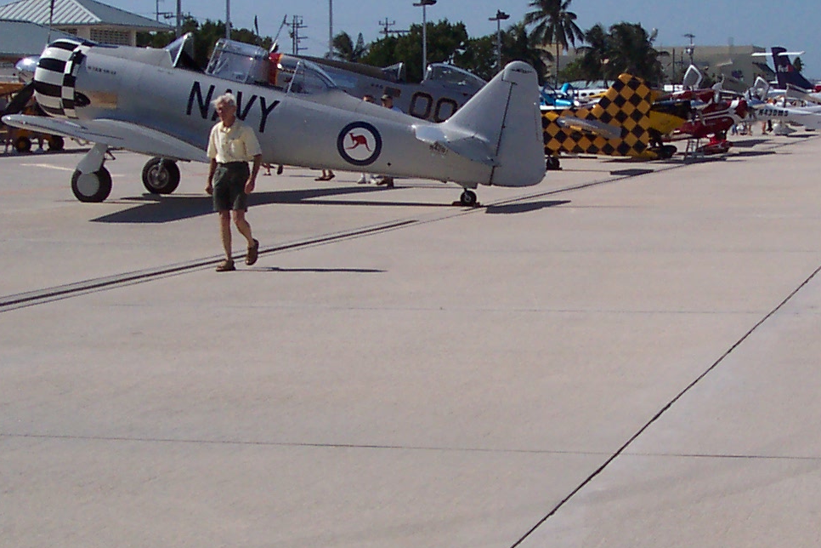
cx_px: 637
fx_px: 1938
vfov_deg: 16.0
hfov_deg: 23.6
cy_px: 150
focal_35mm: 85
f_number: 4.8
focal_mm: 8
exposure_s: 1/1000
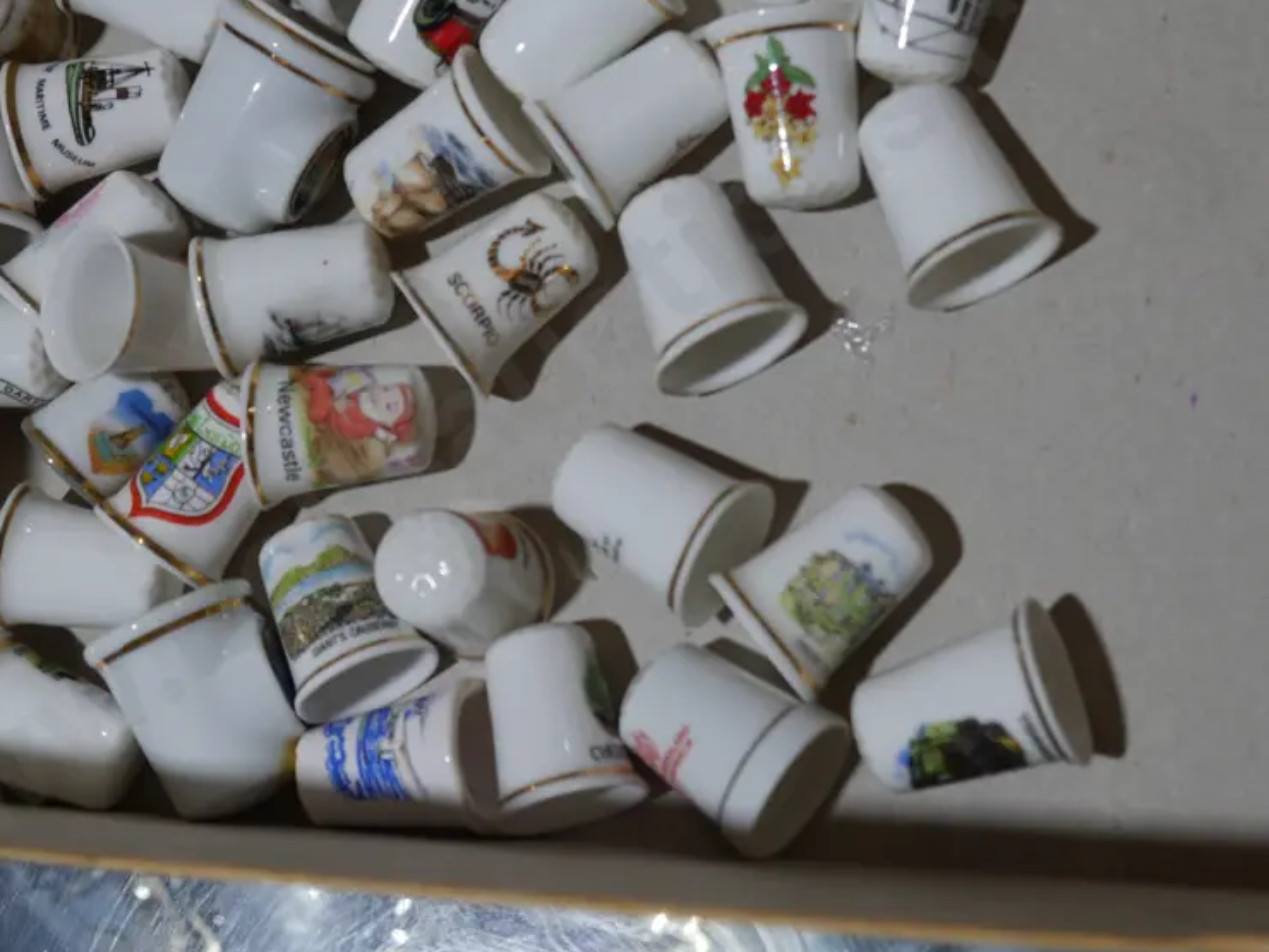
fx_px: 2639
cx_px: 556
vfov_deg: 20.4
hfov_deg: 27.0
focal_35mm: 72
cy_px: 366
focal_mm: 26
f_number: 5.3
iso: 200
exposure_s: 1/100
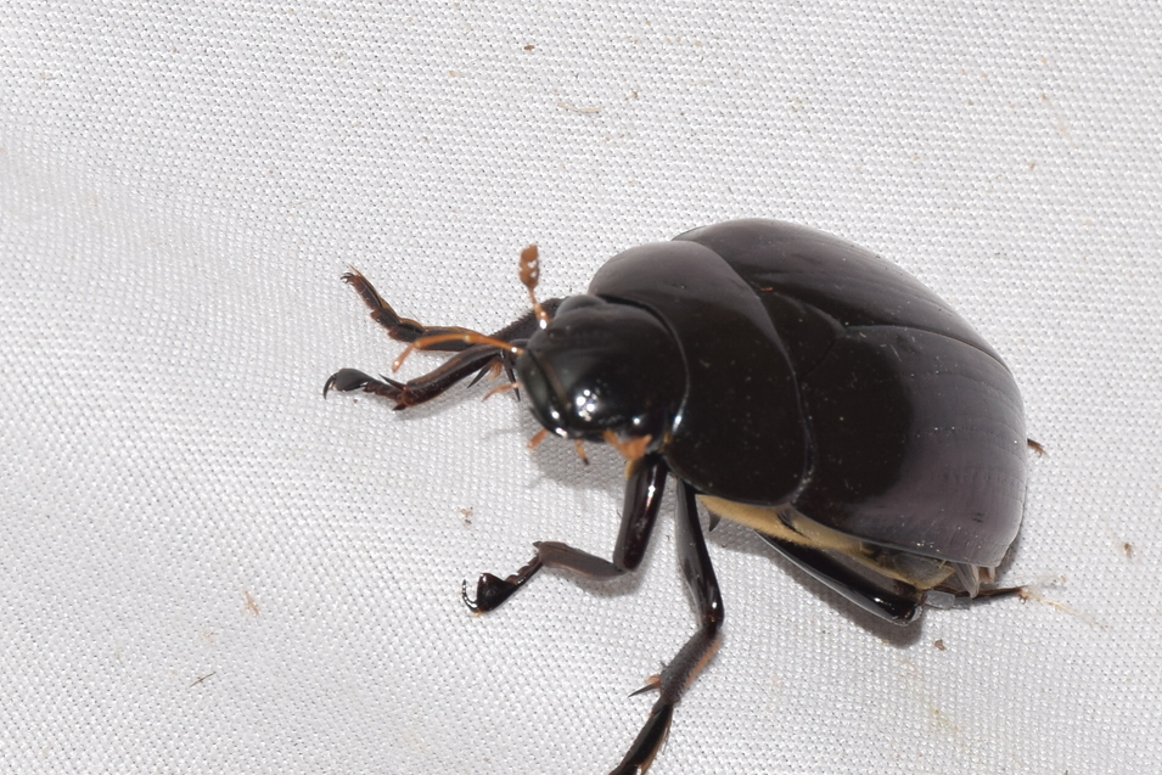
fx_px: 6811
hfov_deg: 9.8
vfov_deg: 6.5
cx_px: 580
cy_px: 387
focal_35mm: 211
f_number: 13
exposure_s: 1/160
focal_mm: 140
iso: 100
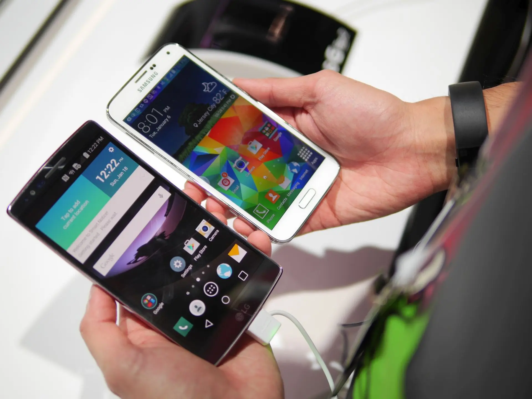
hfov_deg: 38.2
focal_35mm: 50
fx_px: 768
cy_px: 200
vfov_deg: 29.1
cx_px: 266
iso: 200
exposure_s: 1/160
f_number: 1.4
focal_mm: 25
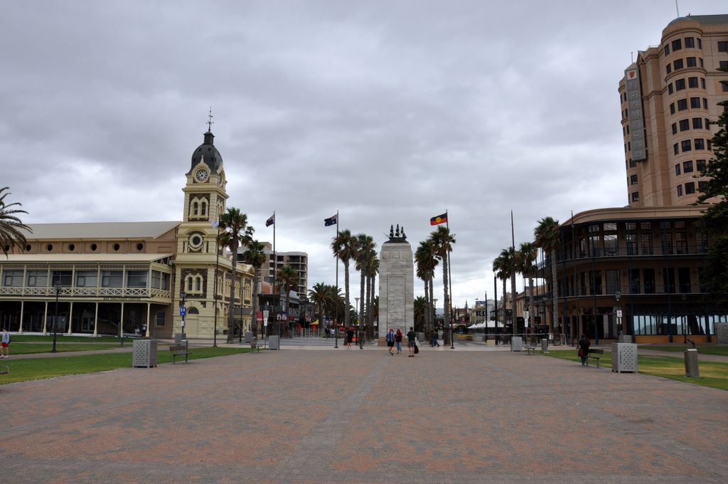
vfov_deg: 47.8
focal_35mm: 27
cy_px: 242
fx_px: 545
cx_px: 364
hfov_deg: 67.4
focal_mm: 18
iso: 200
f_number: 13
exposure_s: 1/160
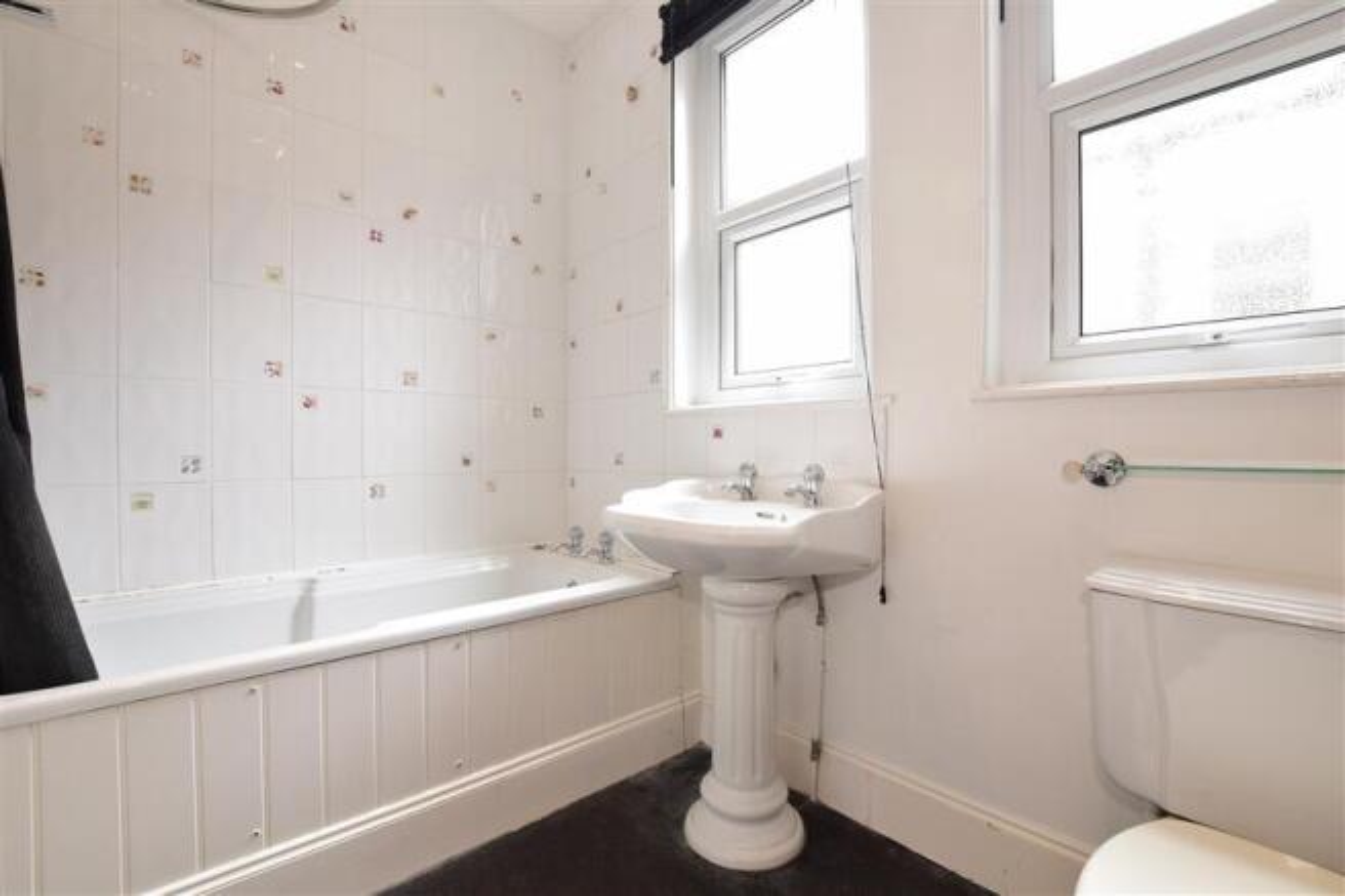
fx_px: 560
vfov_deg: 77.3
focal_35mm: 15
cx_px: 672
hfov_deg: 100.4
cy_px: 448
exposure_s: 1/10
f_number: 13
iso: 320
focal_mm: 10
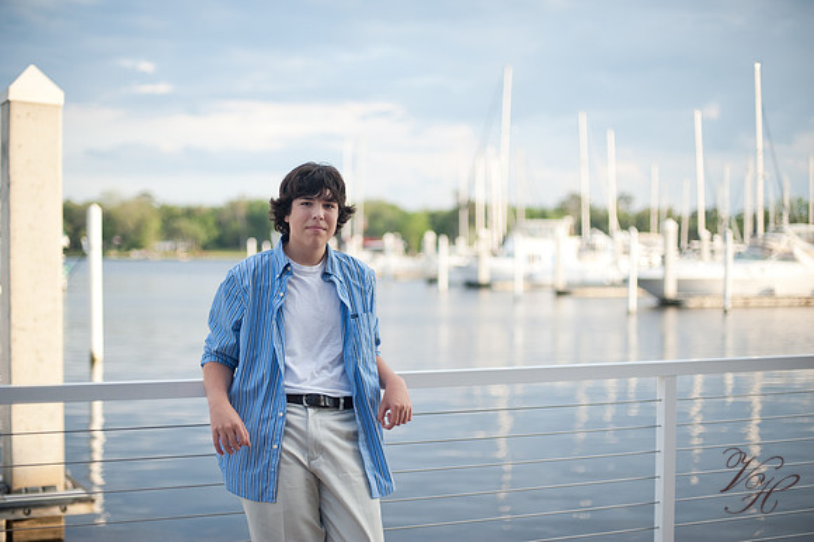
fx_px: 1130
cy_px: 271
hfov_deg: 39.6
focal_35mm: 50
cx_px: 407
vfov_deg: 27.0
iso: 200
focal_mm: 50
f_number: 1.8
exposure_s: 1/2000
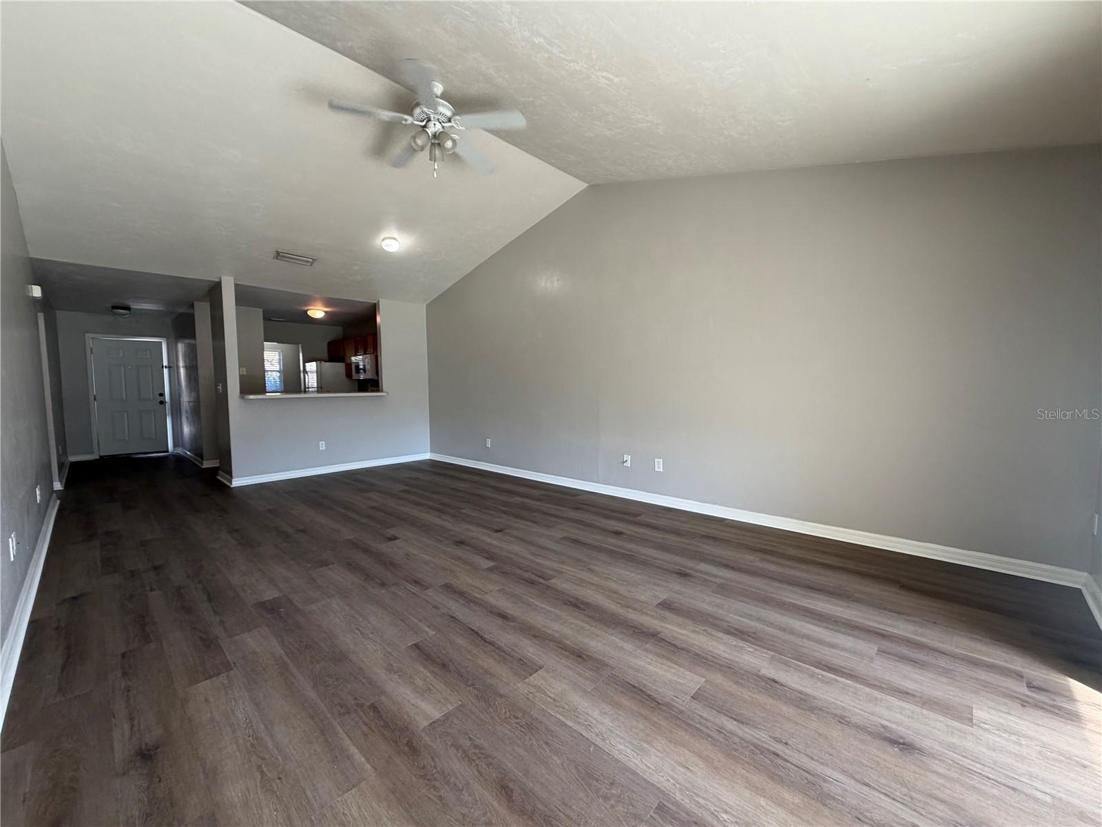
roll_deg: +0.6
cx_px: 551
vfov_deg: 85.7
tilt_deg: -3.6
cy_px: 414
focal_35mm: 14
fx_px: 446
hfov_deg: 102.1
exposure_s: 1/121
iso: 160
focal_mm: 2.22
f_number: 2.2
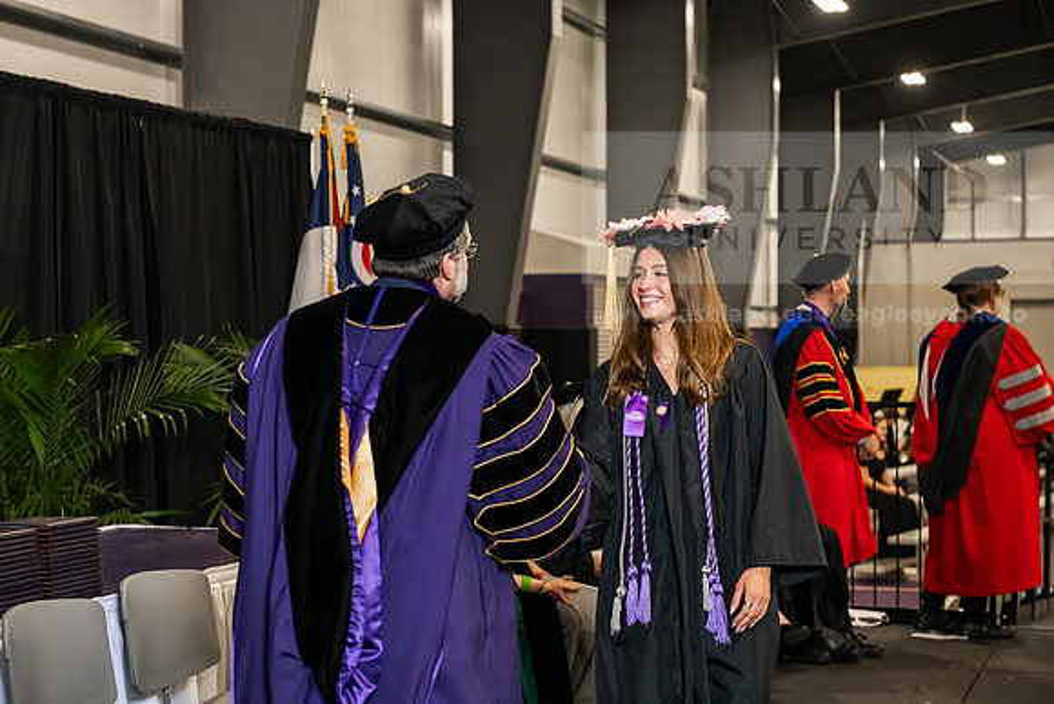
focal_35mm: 70
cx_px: 527
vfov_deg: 19.5
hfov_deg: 28.8
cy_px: 352
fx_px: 2050
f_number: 5
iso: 2500
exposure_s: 1/200
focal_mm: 70
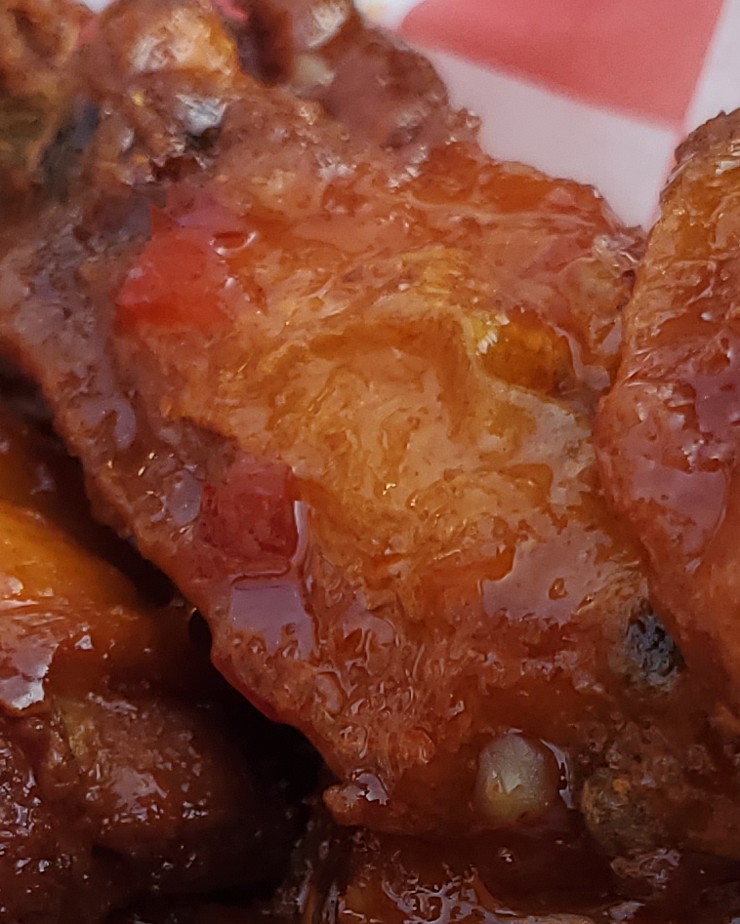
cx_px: 341
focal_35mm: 108
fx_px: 2956
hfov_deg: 14.3
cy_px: 963
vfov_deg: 17.3
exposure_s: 1/222
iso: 50
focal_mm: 4.3
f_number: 1.5
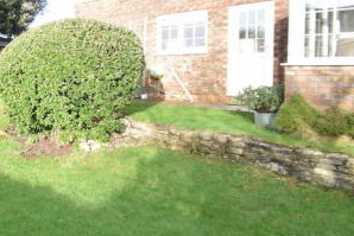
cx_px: -26
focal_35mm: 33
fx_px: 325
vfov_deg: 39.4
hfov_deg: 45.0
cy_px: 72
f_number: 7.1
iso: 400
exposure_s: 1/200
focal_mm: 10
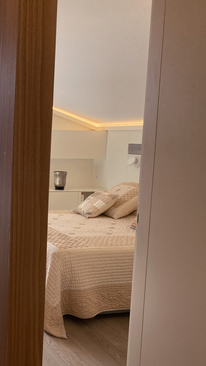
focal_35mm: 42
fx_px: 408
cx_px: -50
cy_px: 182
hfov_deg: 25.1
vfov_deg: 48.4
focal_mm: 4.25
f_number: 1.8
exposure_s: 1/223
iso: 32
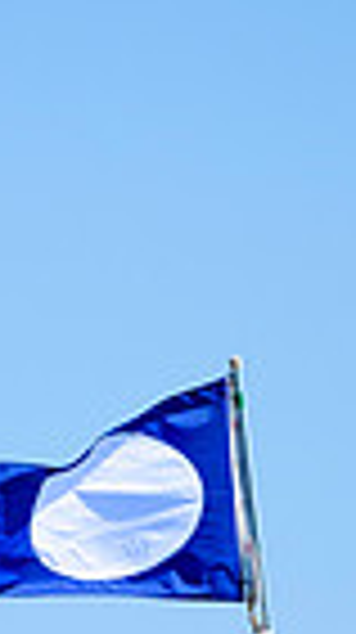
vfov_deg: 1.6
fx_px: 22757
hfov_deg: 0.9
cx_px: 185
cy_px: 899
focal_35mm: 1352
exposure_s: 1/4000
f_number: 4
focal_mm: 270
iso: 400
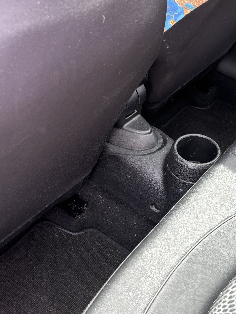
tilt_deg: -44.2
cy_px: 172
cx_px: 193
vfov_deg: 42.0
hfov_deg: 31.3
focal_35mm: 45
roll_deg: -5.9
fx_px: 409
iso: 40
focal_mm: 5.96
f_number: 1.6
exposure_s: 1/121
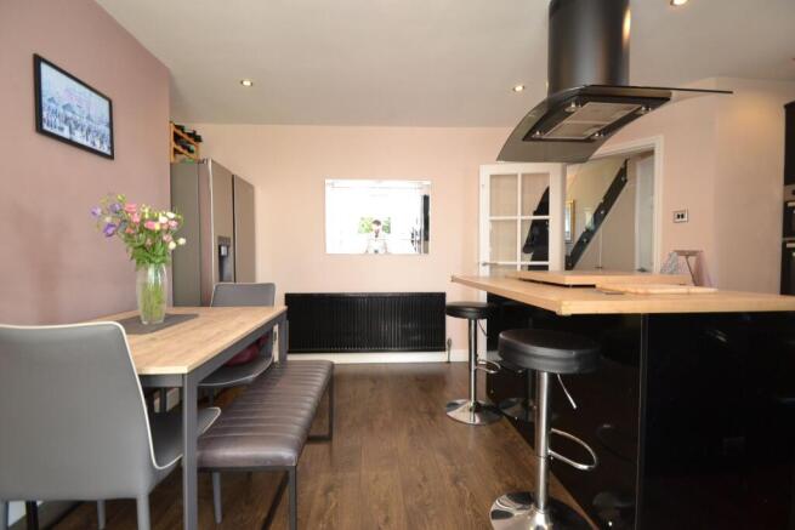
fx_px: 331
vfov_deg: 77.4
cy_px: 265
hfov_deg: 100.4
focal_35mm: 15
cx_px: 398
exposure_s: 1/60
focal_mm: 10
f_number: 3.5
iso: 800
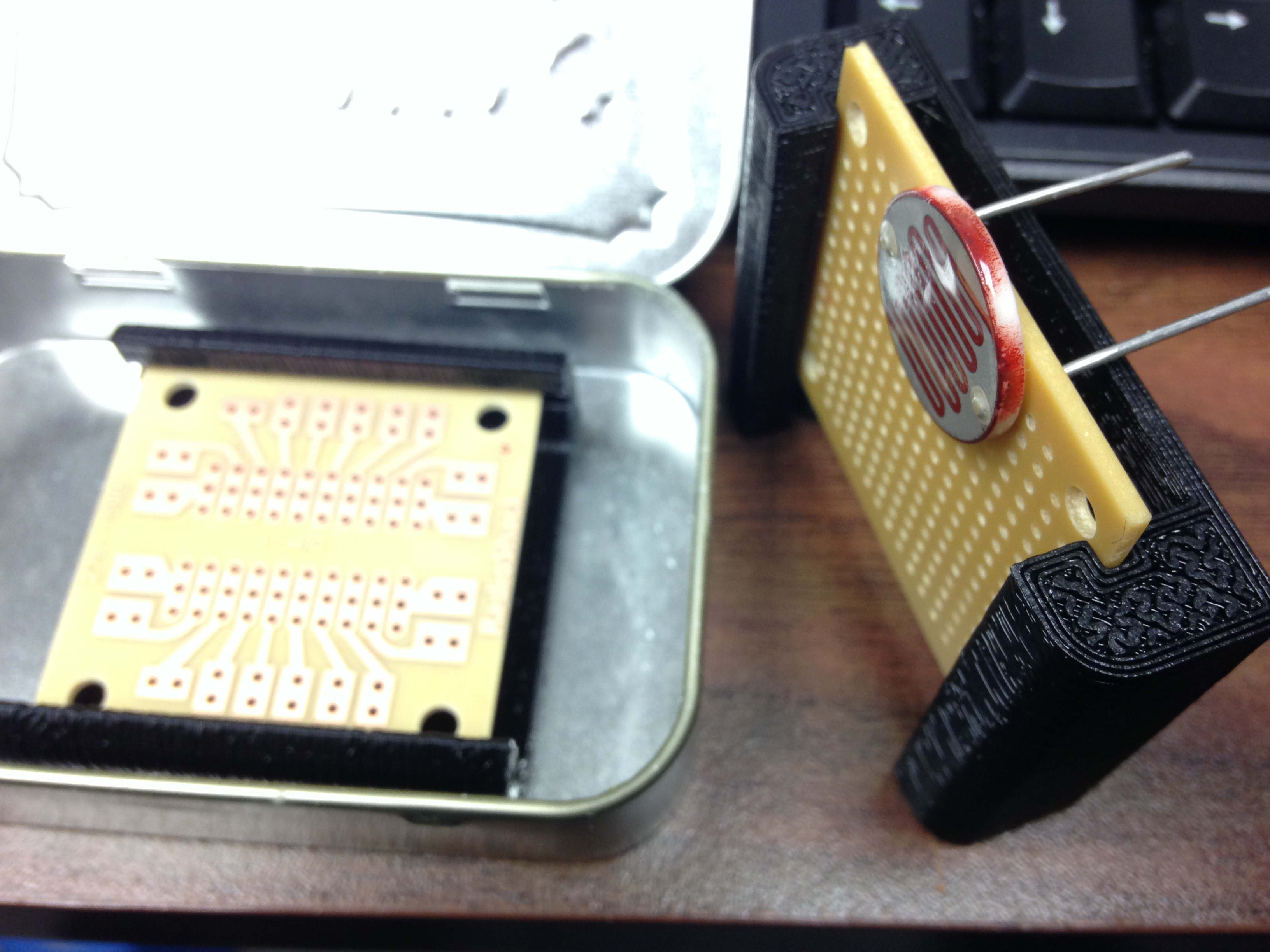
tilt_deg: -62.5
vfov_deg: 42.9
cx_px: 635
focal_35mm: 33
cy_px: 476
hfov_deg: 55.4
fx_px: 1211
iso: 80
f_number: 2.4
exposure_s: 1/20
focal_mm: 4.12
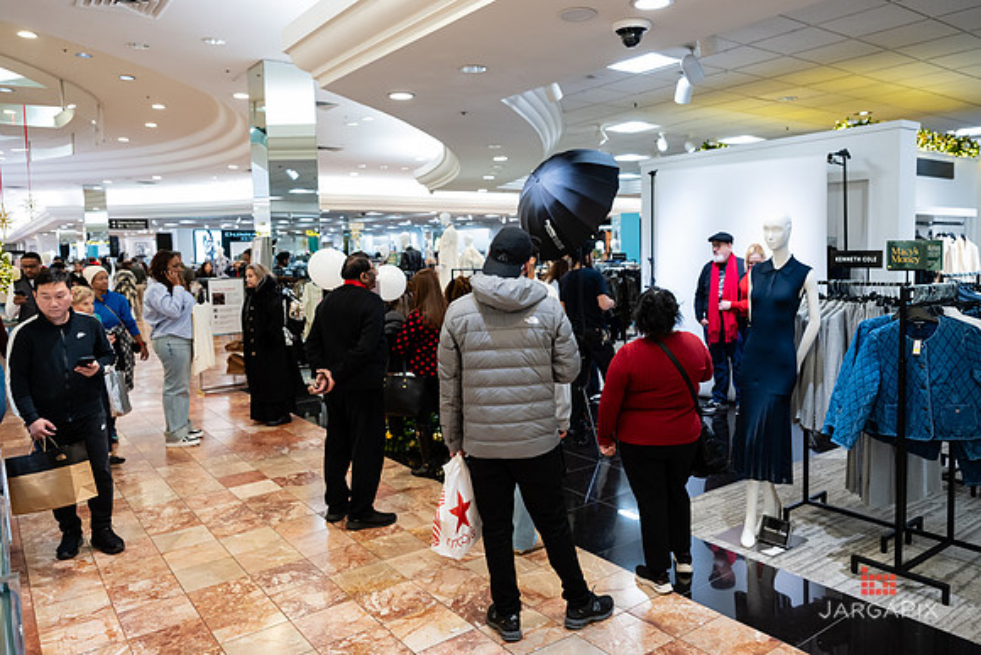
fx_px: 711
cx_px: 521
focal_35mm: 26
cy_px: 307
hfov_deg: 69.1
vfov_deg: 49.4
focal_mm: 24
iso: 1000
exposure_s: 1/125
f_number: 3.2
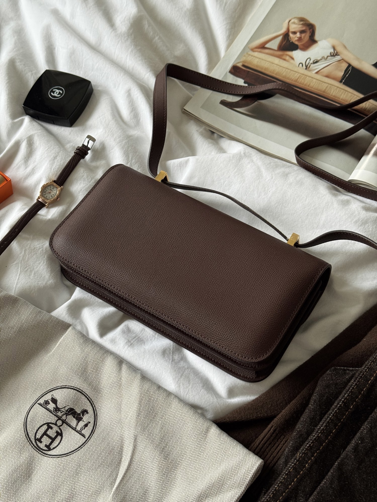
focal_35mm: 48
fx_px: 697
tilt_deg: -61.2
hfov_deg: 30.3
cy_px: 251
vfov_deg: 39.7
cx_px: 188
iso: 160
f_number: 1.78
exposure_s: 1/60
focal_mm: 6.76
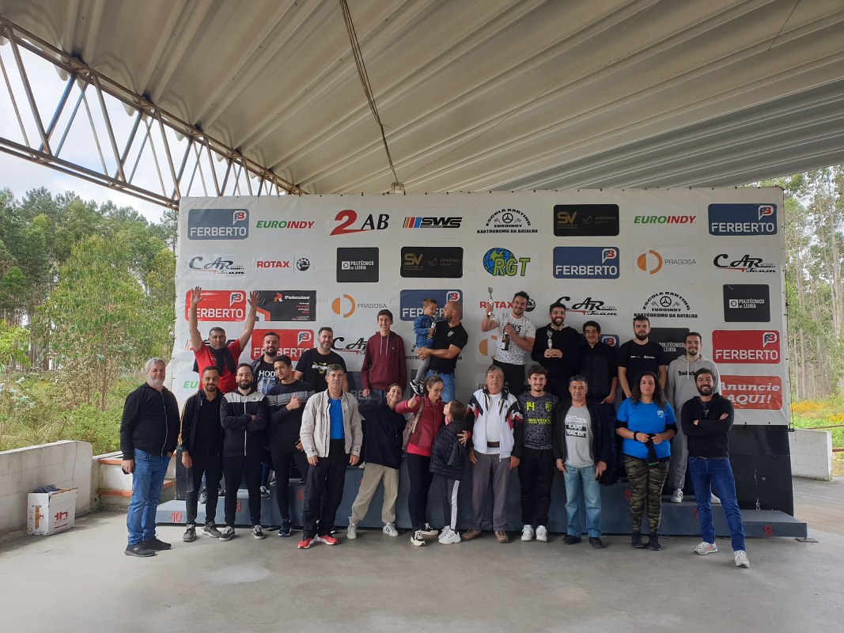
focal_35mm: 26
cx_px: 422
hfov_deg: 67.3
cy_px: 316
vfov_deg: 53.1
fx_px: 634
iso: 50
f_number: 2.4
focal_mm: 4.3
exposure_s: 1/299
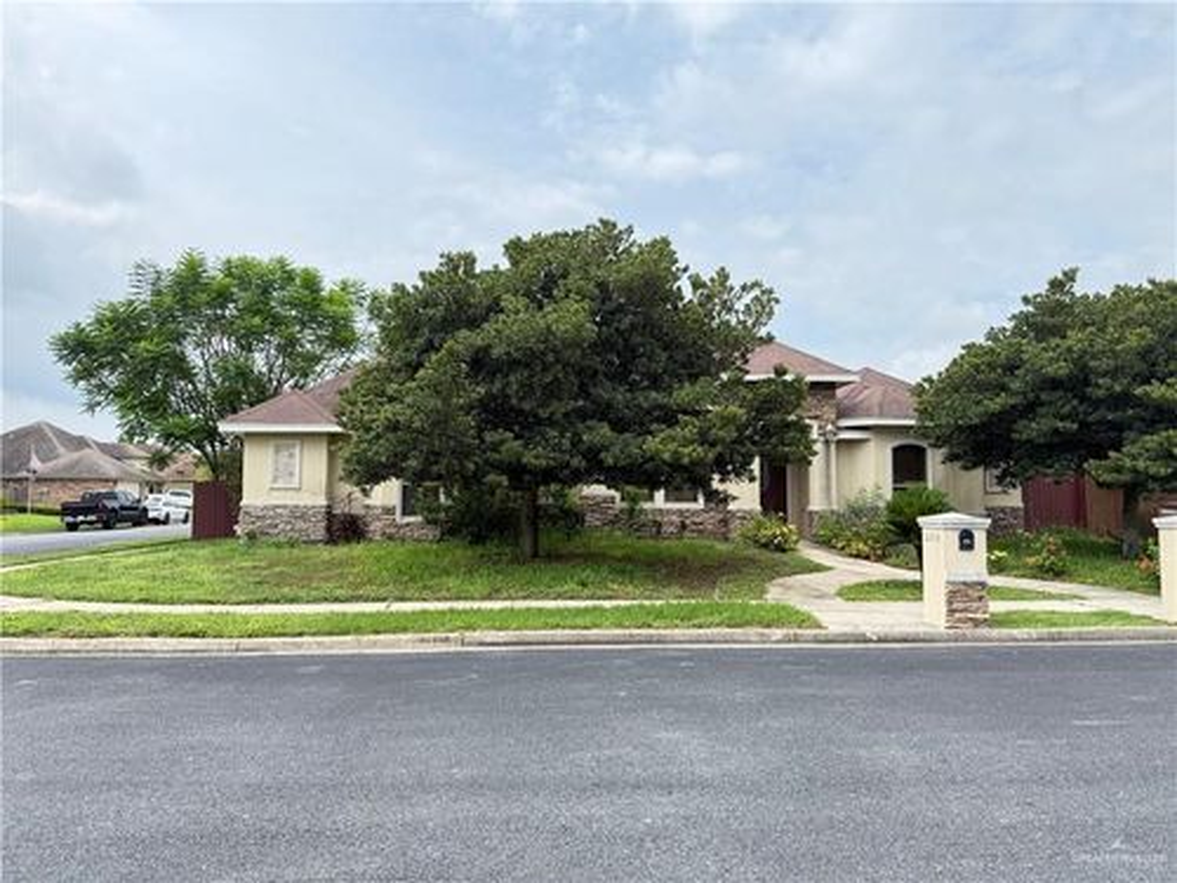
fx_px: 816
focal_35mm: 24
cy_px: 442
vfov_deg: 56.8
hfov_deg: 71.6
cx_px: 588
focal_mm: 6.76
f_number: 1.78
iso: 80
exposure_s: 1/2370
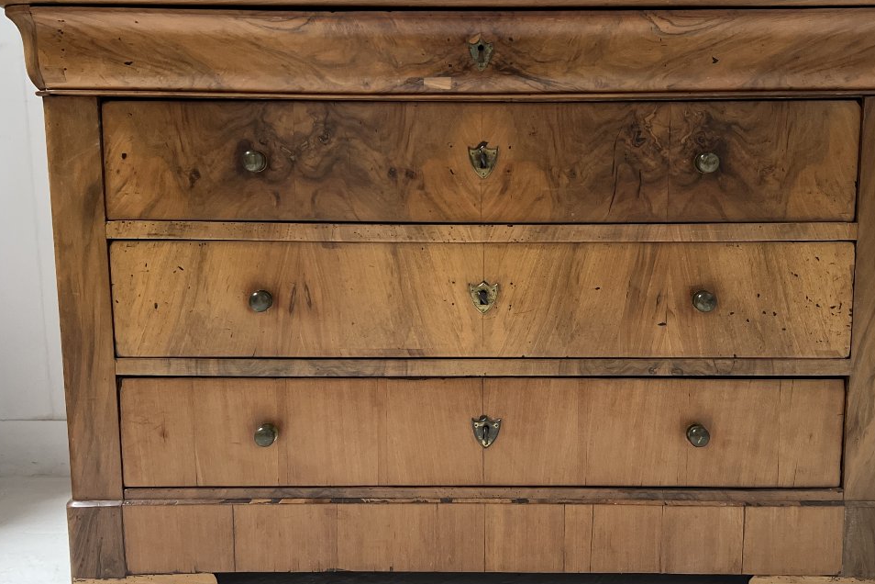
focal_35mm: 34
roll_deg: -0.1
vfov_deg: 38.9
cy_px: 276
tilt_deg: -8.4
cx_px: 485
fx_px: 826
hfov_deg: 55.7
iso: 400
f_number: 1.5
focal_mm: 5.7
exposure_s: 1/60
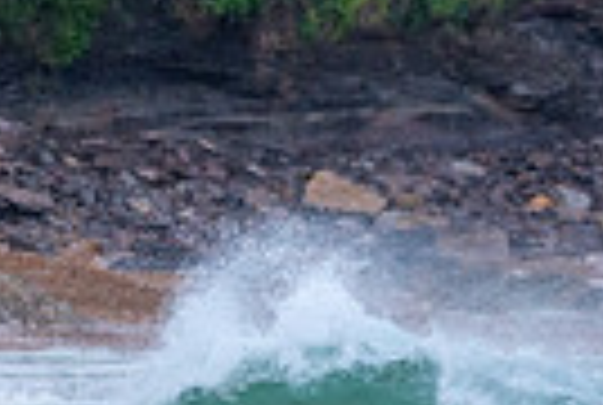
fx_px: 27162
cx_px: -27
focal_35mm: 1618
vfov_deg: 0.9
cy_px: 461
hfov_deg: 1.3
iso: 360
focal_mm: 250
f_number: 5.6
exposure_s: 1/1000
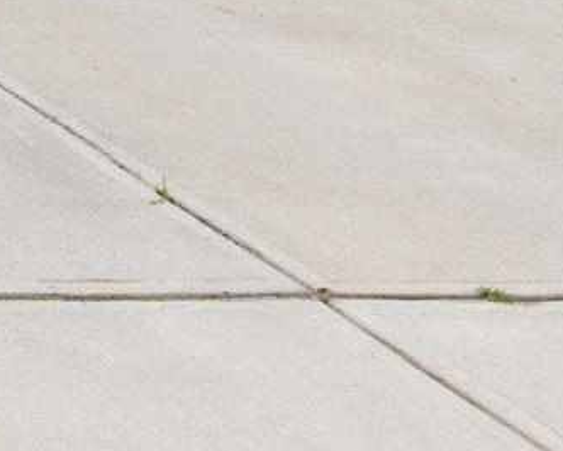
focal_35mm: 117
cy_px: -577
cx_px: -1077
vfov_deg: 11.3
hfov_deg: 11.2
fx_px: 1943
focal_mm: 11
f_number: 6.3
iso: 200
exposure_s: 1/250
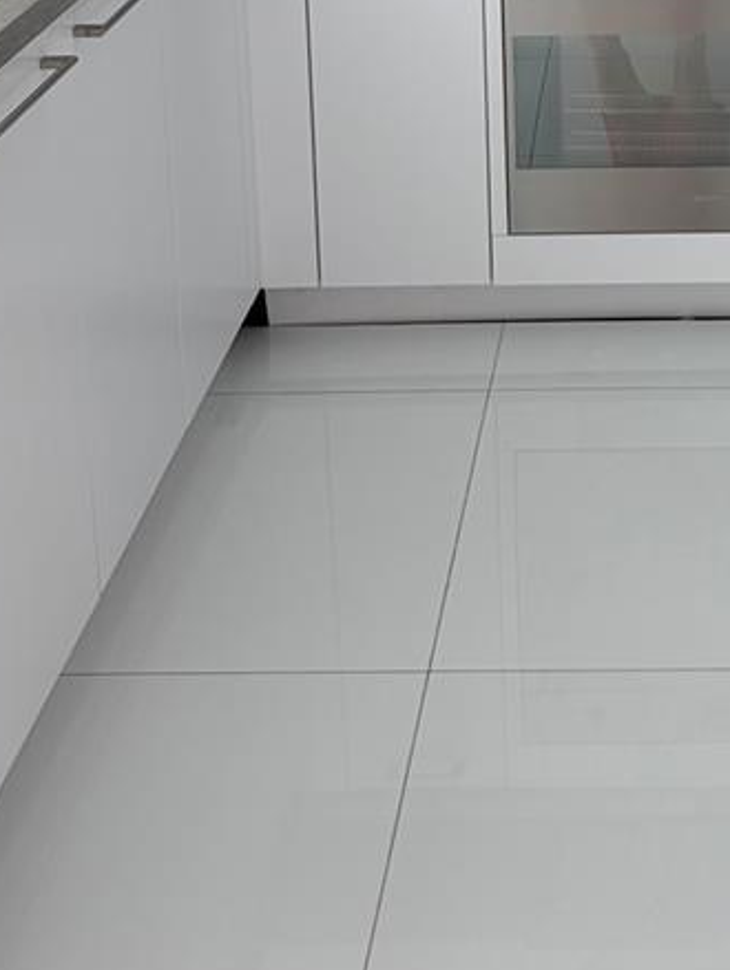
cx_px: 681
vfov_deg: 25.5
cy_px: -75
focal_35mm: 71
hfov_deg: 20.3
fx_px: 1993
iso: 50
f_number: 1.6
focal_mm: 5.96
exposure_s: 1/122
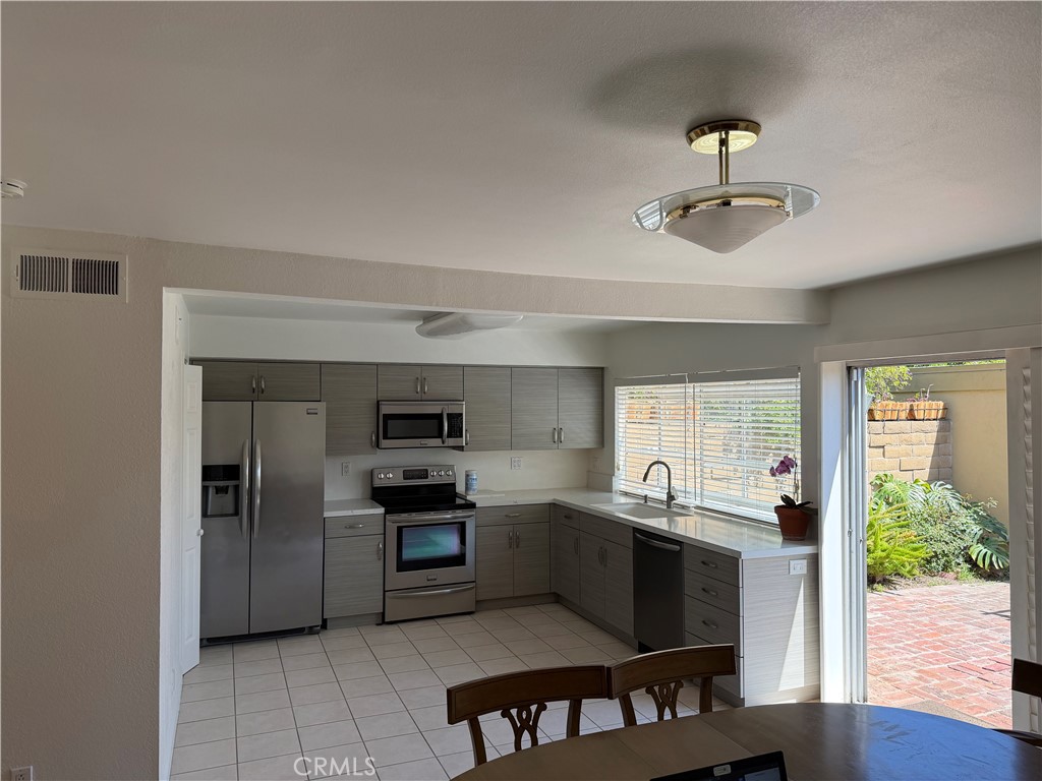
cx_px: 521
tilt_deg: +1.8
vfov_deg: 56.8
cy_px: 390
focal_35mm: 24
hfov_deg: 71.6
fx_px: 722
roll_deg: +0.5
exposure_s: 1/765
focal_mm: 6.76
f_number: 1.78
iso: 100
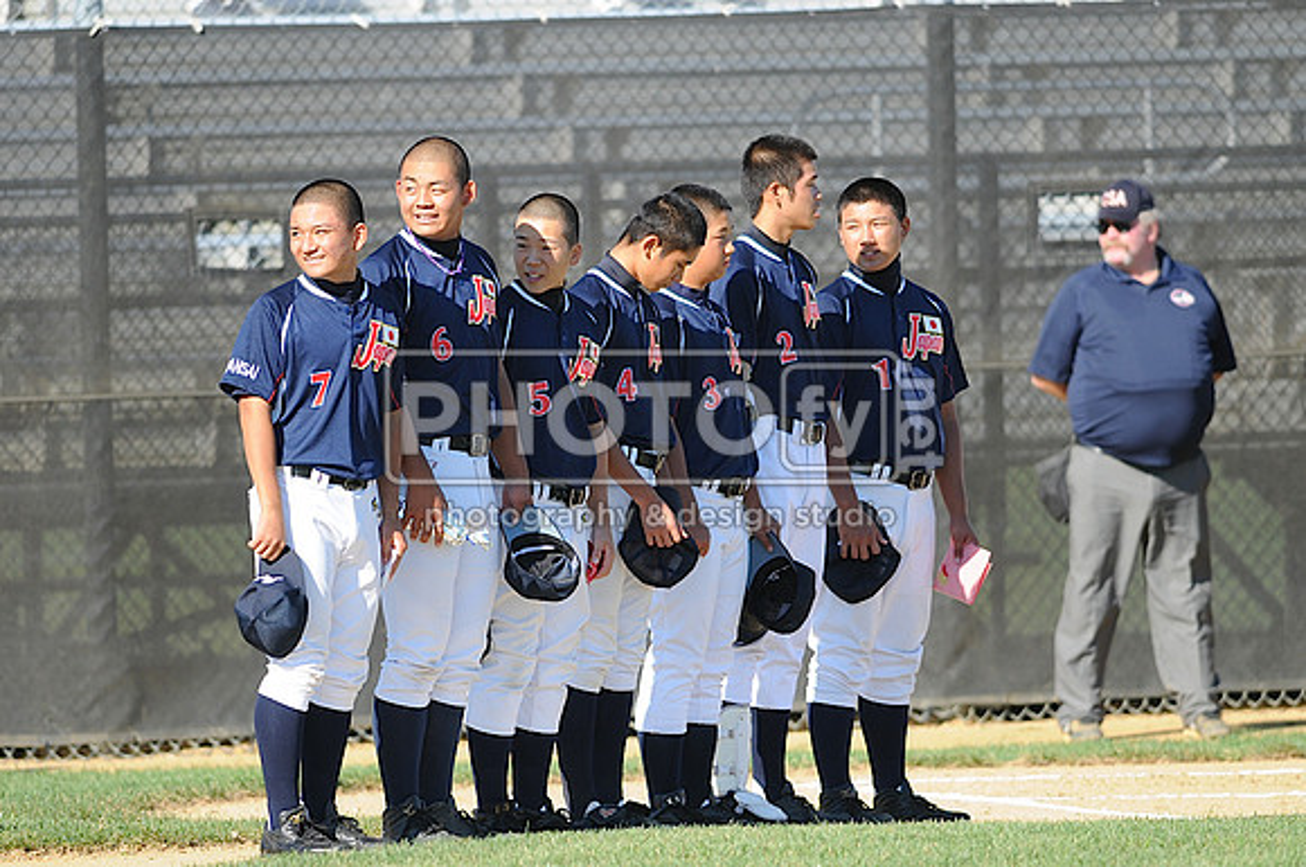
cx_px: 653
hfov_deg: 4.6
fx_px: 16302
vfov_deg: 3.0
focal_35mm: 450
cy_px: 434
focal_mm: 300
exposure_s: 1/800
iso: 200
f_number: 4
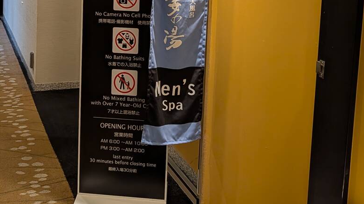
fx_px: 521
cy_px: -39
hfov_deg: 38.1
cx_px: 124
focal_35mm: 54
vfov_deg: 20.8
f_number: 1.68
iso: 280
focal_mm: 6.9
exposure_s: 1/100
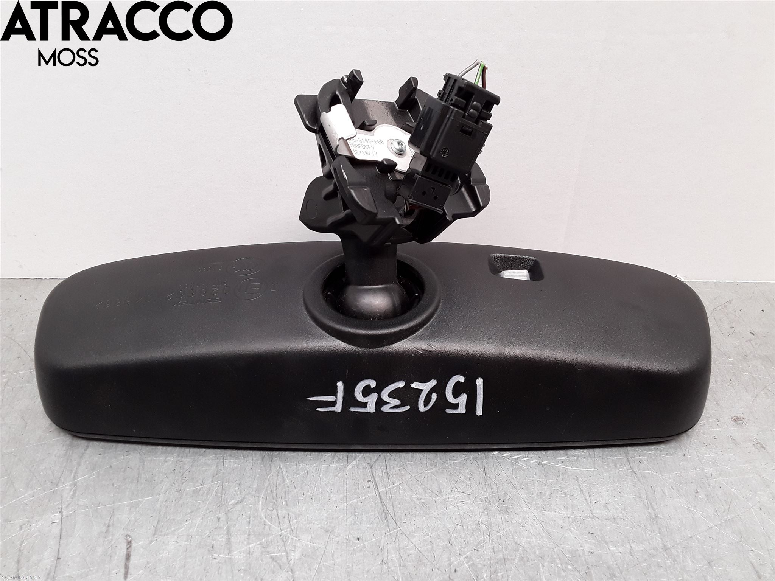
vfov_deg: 49.7
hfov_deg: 63.4
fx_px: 627
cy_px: 290
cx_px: 388
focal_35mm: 28
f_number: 1.9
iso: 50
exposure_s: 1/50
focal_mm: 2.91
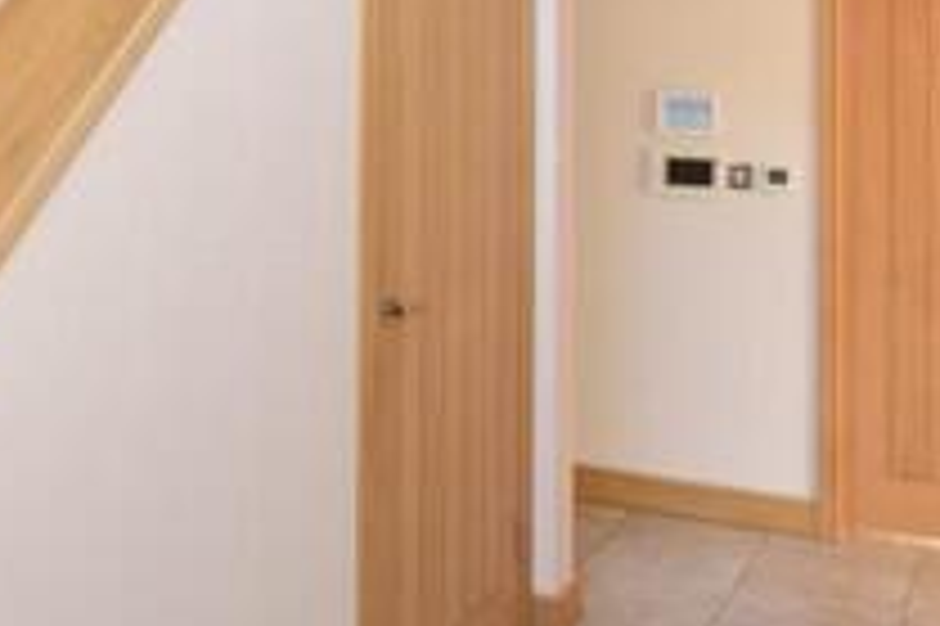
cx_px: 337
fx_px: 1226
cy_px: 29
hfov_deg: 41.6
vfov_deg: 27.3
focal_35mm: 47
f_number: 5.6
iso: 400
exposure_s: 1/15
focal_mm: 10
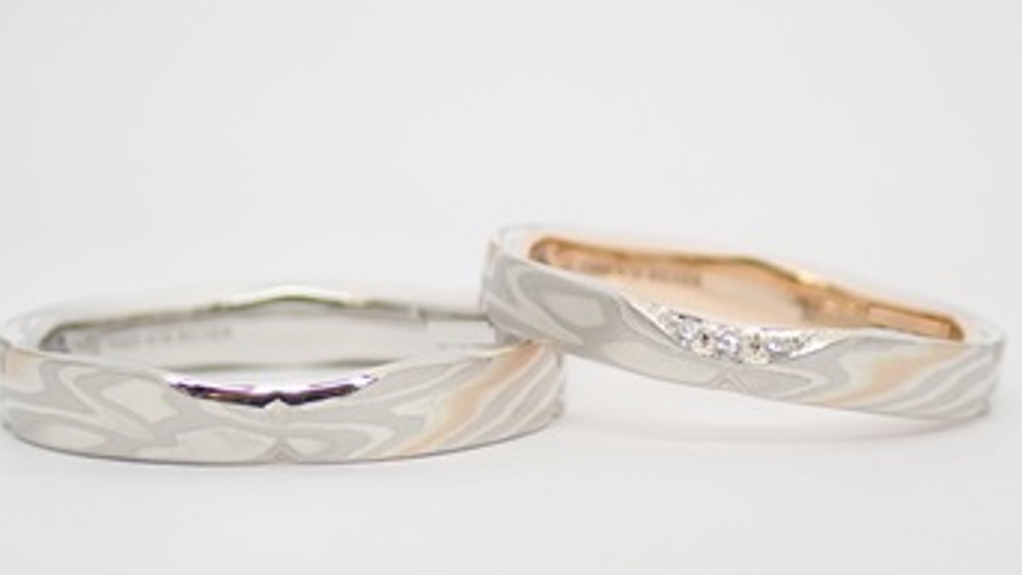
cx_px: 495
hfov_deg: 19.5
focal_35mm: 110
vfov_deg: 11.0
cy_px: 347
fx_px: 2981
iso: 200
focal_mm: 13.65
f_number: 4.1
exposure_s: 1/100
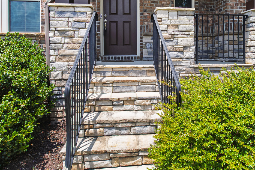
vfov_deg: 48.5
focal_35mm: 26
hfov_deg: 69.1
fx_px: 184
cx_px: 145
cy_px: 53
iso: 100
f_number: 8
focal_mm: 10
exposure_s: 1/200
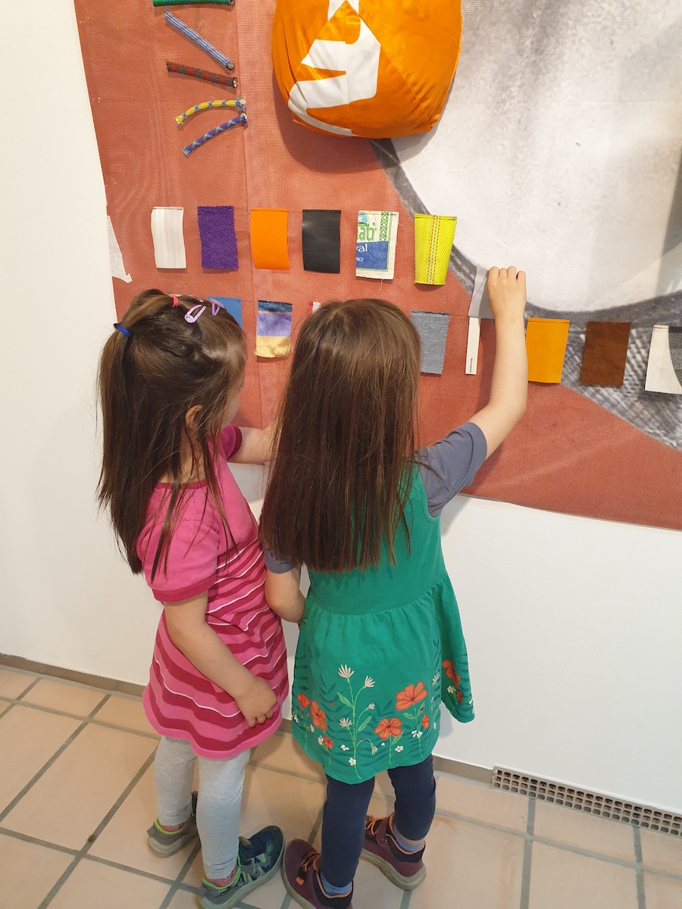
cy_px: 454
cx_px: 341
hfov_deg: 53.1
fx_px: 683
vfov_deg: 67.3
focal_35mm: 26
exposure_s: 1/50
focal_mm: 4.3
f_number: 2.4
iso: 320
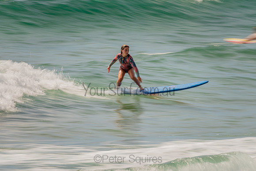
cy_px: 64
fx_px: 4442
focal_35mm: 625
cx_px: 127
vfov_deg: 2.2
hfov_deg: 3.3
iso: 64
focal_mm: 500
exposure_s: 1/20
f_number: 22
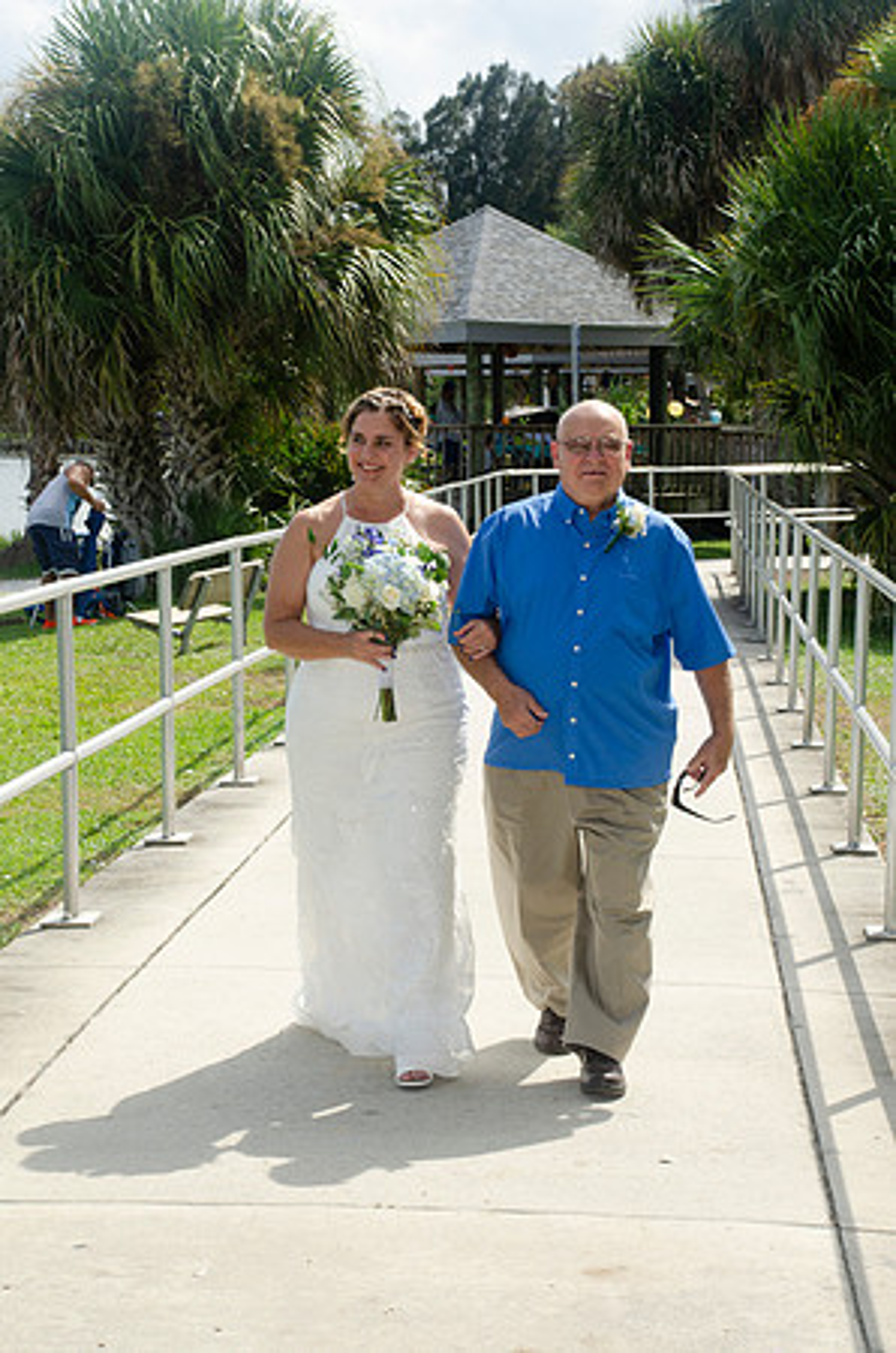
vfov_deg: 27.0
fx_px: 2813
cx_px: 448
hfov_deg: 18.1
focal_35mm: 75
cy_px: 676
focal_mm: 50
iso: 100
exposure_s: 1/250
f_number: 9
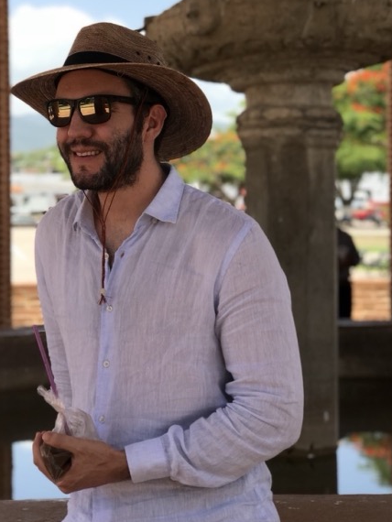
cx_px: 153
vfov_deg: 24.4
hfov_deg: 18.4
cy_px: 216
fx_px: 1207
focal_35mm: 80
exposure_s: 1/458
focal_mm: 6.6
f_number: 2.8
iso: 20
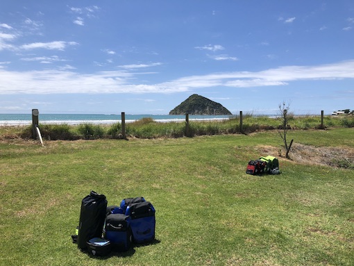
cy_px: 133
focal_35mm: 28
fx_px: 286
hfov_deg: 63.4
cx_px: 177
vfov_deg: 49.8
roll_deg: +0.2
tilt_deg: -2.9
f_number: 1.8
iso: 25
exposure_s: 1/3690
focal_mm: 3.99
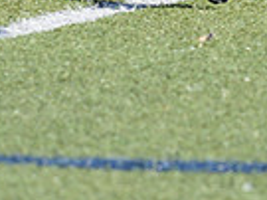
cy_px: -279
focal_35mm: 1857
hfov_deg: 1.1
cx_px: 258
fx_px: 14311
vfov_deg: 0.8
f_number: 6.3
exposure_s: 1/500
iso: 200
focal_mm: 300
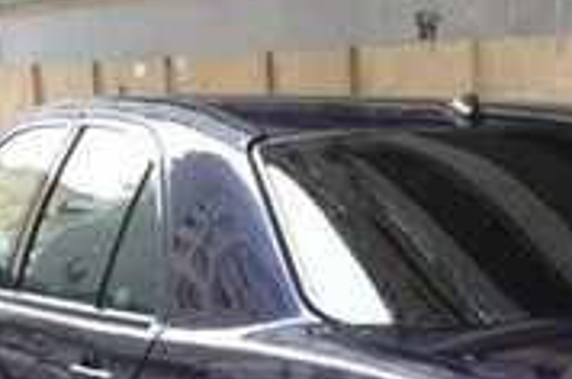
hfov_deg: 18.0
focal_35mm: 112
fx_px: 1776
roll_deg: +1.9
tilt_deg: -8.3
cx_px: 537
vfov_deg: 12.0
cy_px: 410
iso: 32
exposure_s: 1/50
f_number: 2.2
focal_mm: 4.15
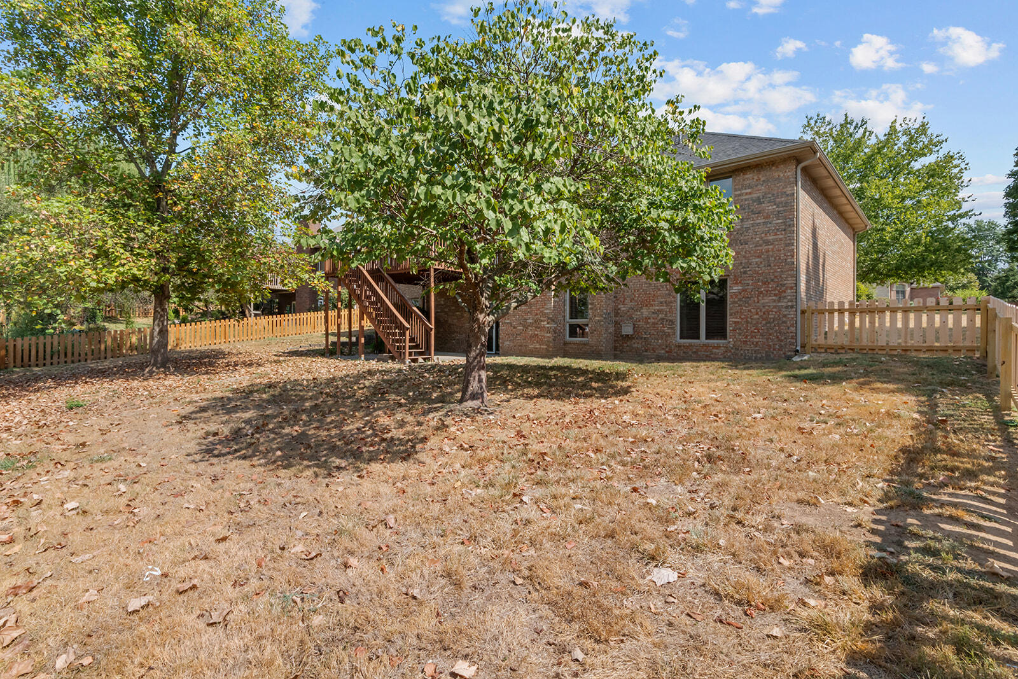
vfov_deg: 73.8
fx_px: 452
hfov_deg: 96.7
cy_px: 340
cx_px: 509
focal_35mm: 16
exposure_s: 1/60
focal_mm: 16
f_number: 22
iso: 1250
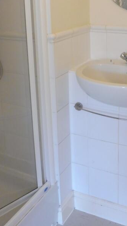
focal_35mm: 45
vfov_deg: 43.3
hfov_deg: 26.1
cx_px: 101
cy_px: 45
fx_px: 269
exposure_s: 1/60
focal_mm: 4.3
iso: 400
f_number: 3.3
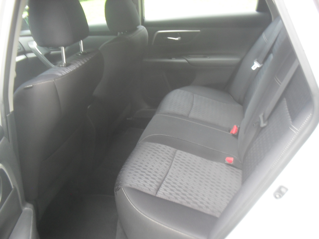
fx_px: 323
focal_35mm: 35
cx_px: 160
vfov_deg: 40.7
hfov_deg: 52.6
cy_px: 120
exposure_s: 1/30
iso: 120
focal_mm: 6.3
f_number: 3.2
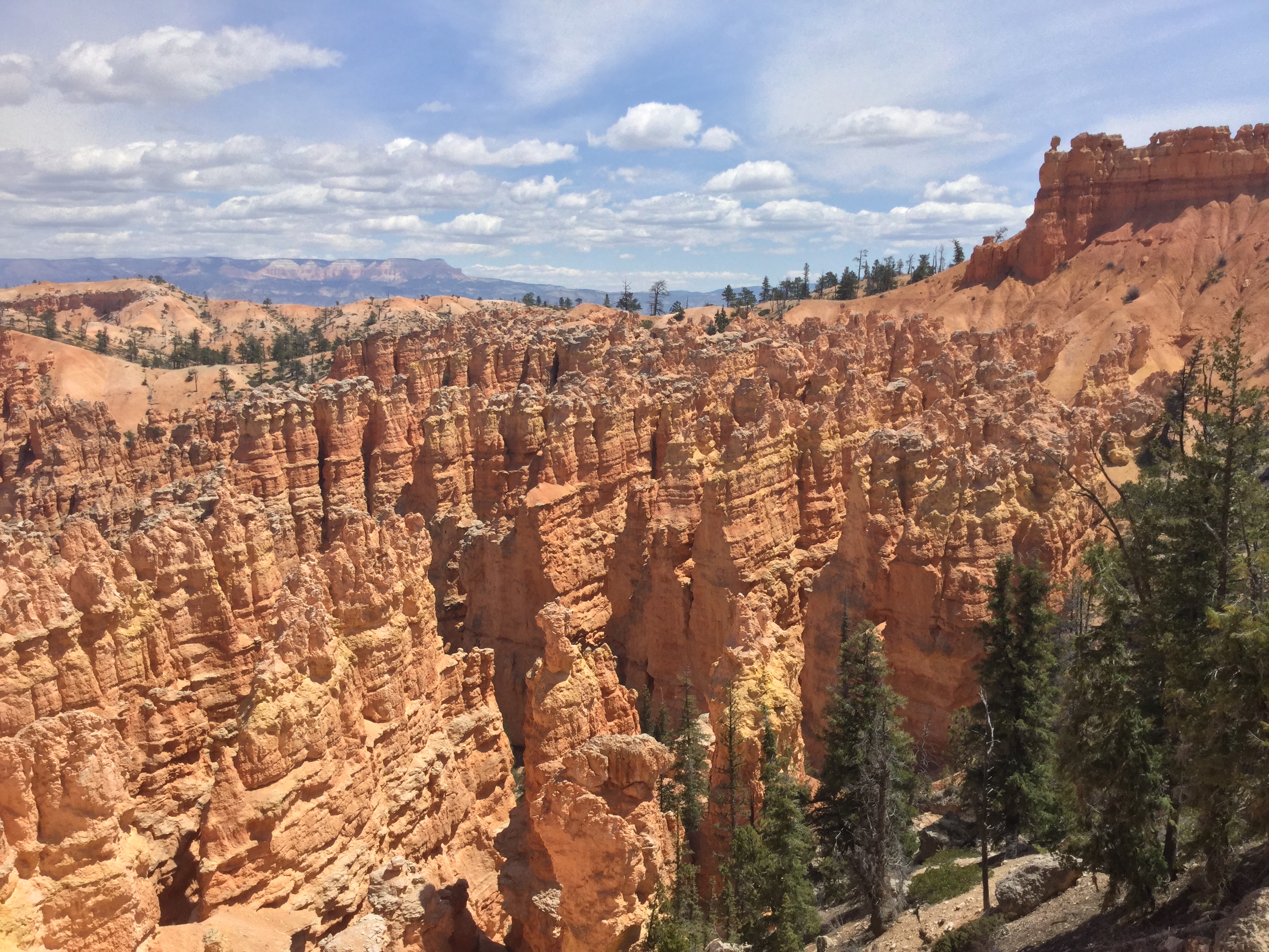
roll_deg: +0.0
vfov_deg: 45.4
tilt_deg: -10.0
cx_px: 634
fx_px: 1136
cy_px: 476
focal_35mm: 31
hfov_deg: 58.4
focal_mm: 3.3
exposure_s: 1/1852
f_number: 2.4
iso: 25
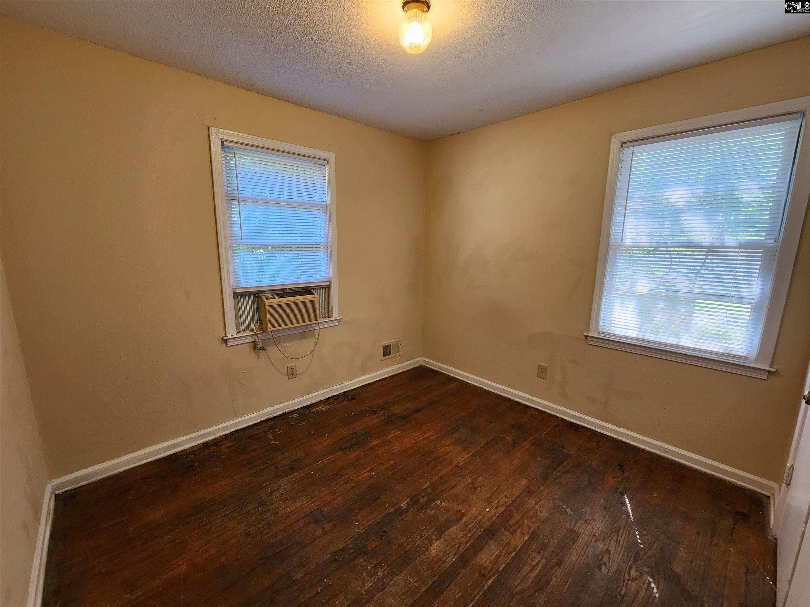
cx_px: 405
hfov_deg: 106.2
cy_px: 304
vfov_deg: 89.9
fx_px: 304
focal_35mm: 13
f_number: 2.2
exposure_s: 1/60
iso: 250
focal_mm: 2.2
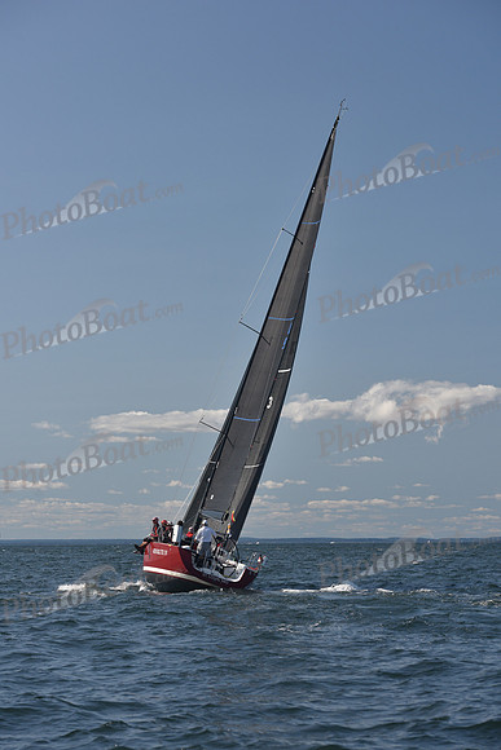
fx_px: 1794
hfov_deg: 15.9
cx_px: 250
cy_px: 375
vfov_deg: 23.6
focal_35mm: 86
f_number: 5.6
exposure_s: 1/800
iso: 250
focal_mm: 86
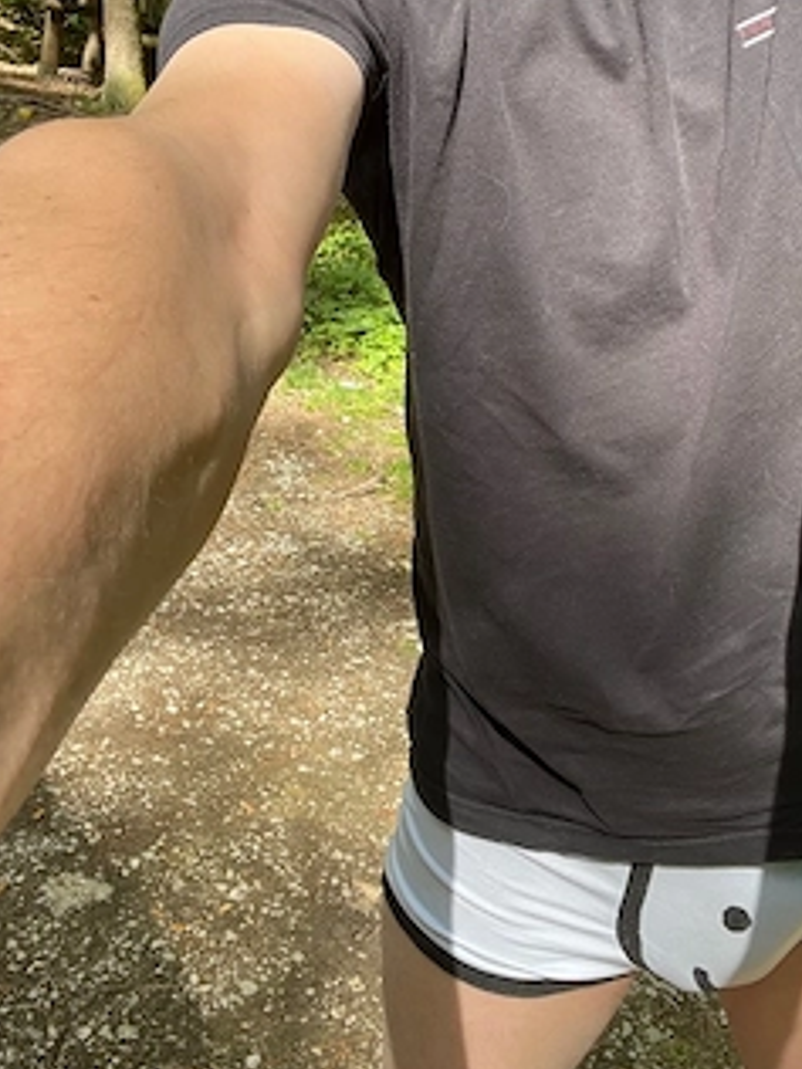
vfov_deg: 48.6
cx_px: 470
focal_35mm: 38
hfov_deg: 37.6
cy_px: 416
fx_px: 1174
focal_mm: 2.71
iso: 25
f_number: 2.2
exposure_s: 1/170
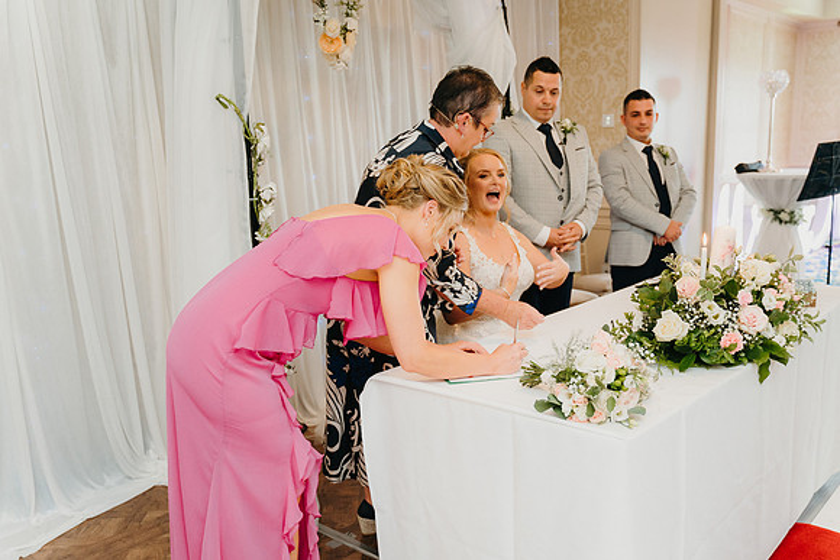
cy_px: 303
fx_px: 712
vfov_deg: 42.9
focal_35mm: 31
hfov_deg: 61.0
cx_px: 456
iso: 800
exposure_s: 1/160
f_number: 2.8
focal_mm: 28
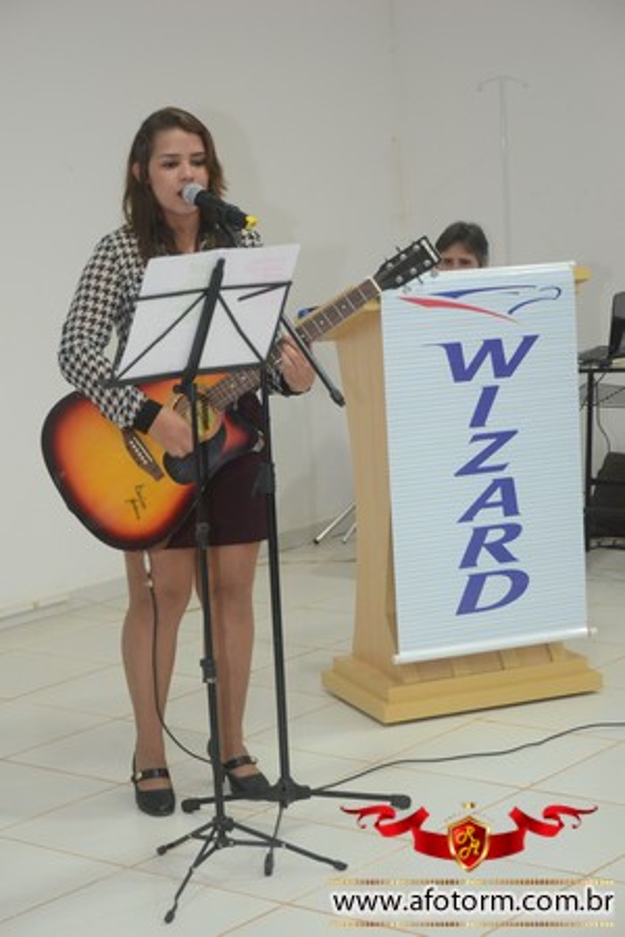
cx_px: 312
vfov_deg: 26.0
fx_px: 2031
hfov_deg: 17.5
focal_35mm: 78
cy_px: 468
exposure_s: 1/80
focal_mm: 52
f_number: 5
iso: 1600
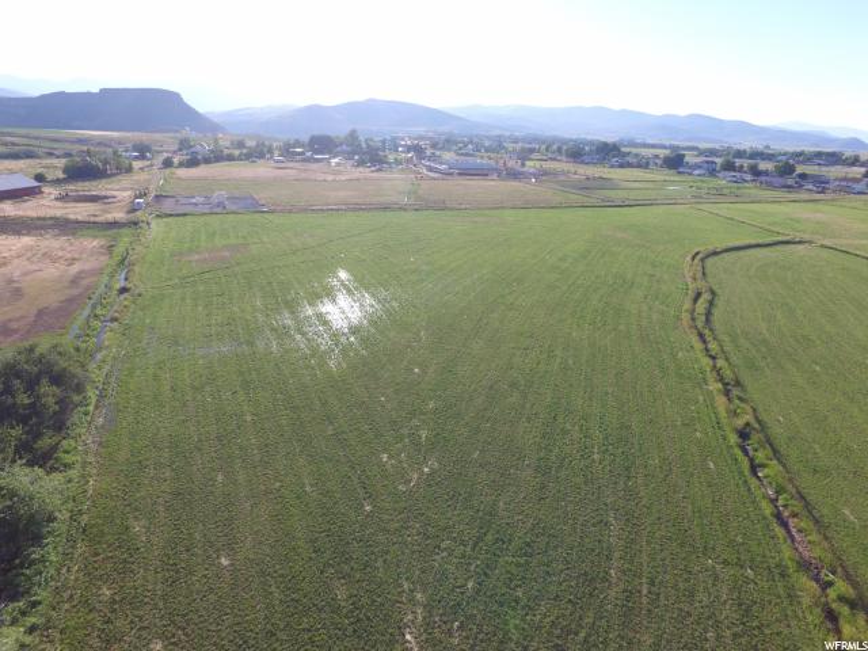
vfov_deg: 66.0
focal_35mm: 20
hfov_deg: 81.7
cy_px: 326
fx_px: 502
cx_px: 434
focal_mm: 3.61
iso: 100
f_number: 2.8
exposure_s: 1/482
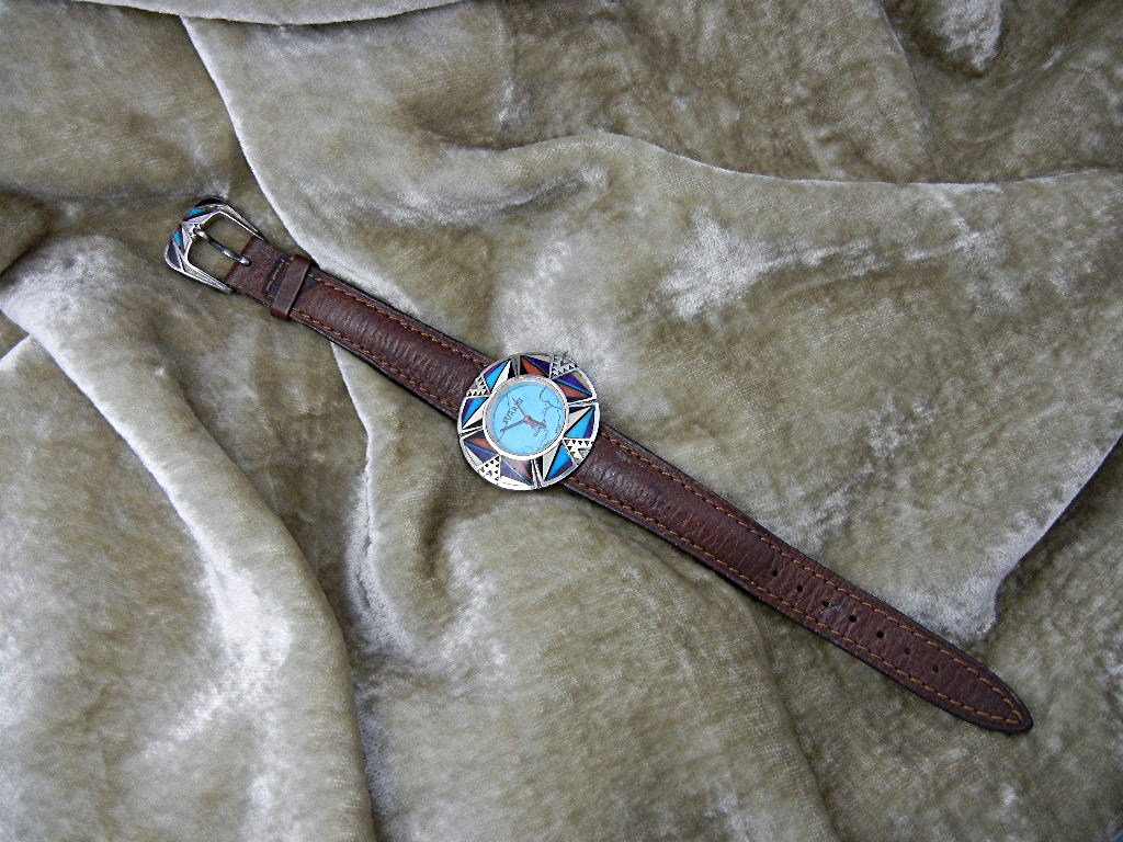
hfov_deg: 60.0
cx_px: 562
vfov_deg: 46.8
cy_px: 421
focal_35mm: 30
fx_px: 973
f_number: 3.5
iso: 400
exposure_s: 1/19.3
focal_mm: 5.4
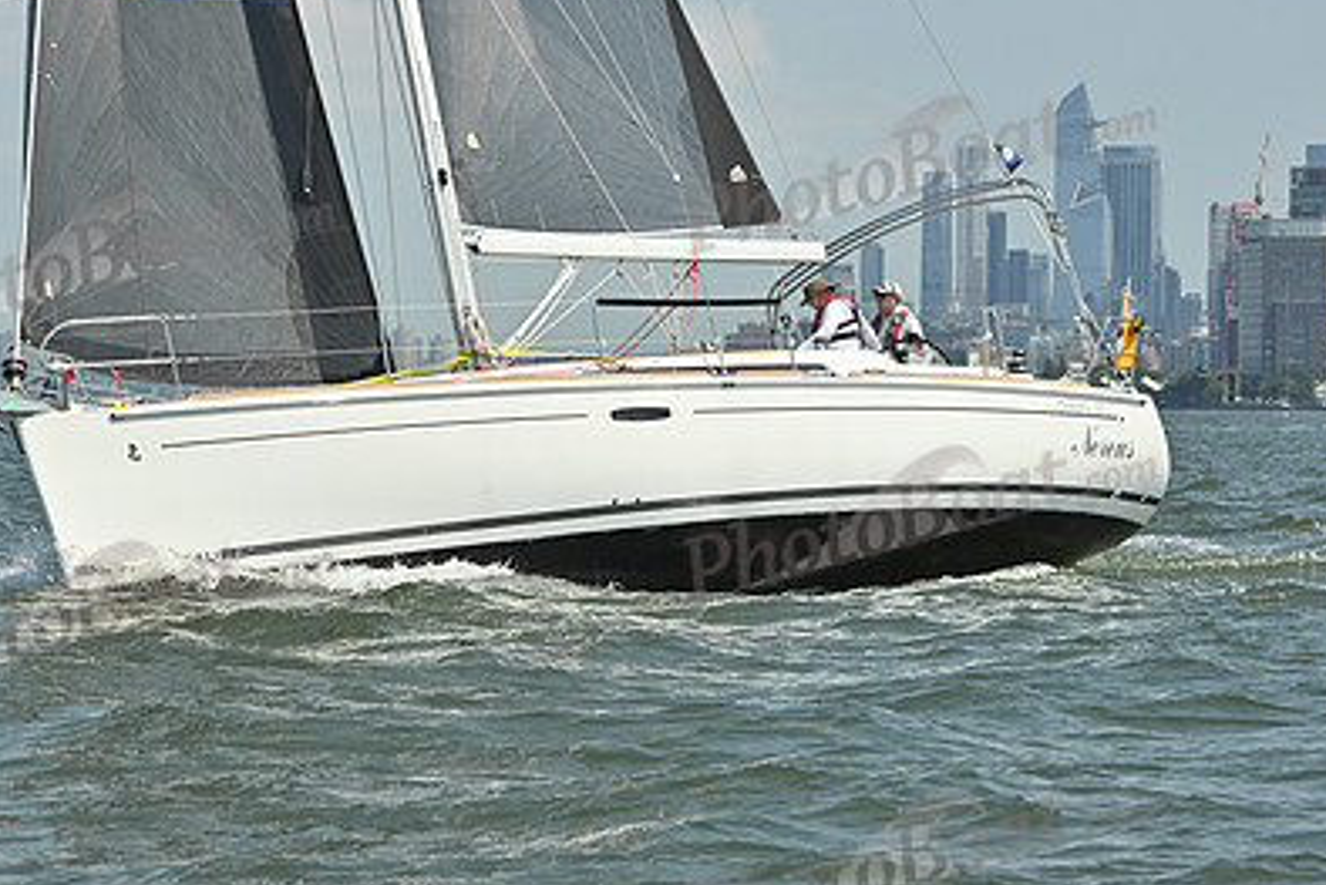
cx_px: 512
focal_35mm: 162
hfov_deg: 12.7
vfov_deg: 8.5
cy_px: 389
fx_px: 5969
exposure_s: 1/1250
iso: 320
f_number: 9
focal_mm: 110
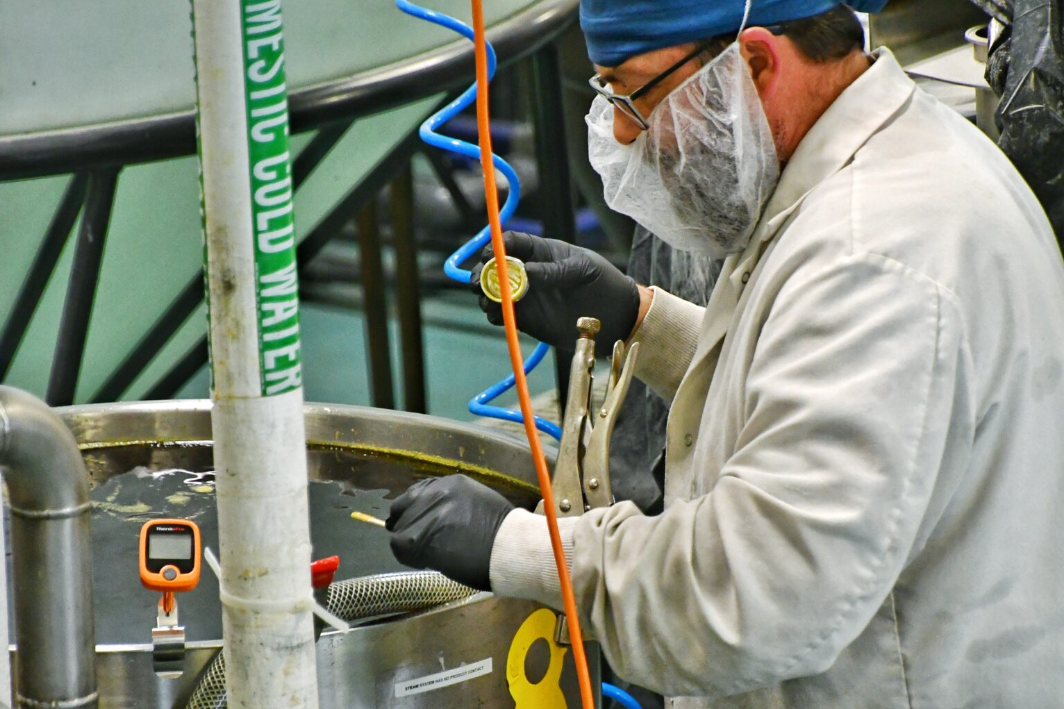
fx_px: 10963
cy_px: 355
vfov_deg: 3.7
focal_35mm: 371
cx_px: 533
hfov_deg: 5.6
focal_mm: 185
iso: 3200
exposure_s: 1/250
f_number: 6
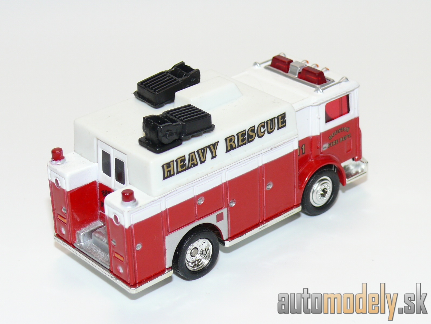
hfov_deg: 22.0
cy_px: 162
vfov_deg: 16.6
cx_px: 216
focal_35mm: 89
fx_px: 1108
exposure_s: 1/30
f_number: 4
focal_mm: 12.5
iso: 100
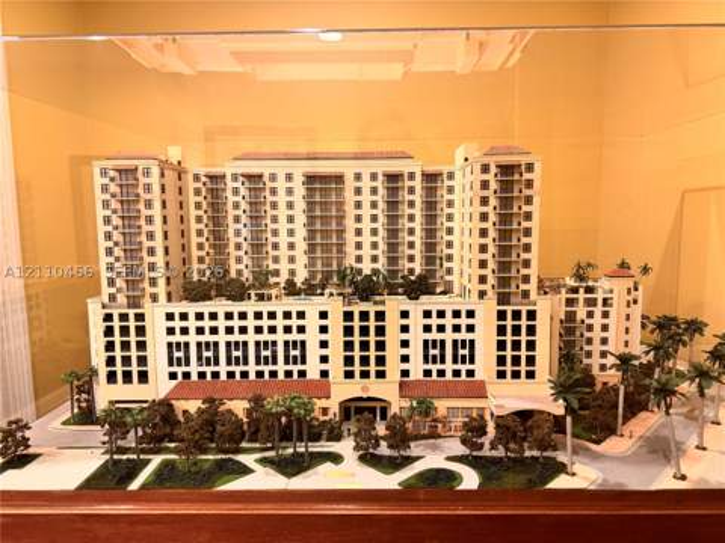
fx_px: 503
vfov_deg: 56.8
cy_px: 272
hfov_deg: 71.6
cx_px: 362
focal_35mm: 24
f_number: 1.78
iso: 400
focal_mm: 6.76
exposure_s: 1/60
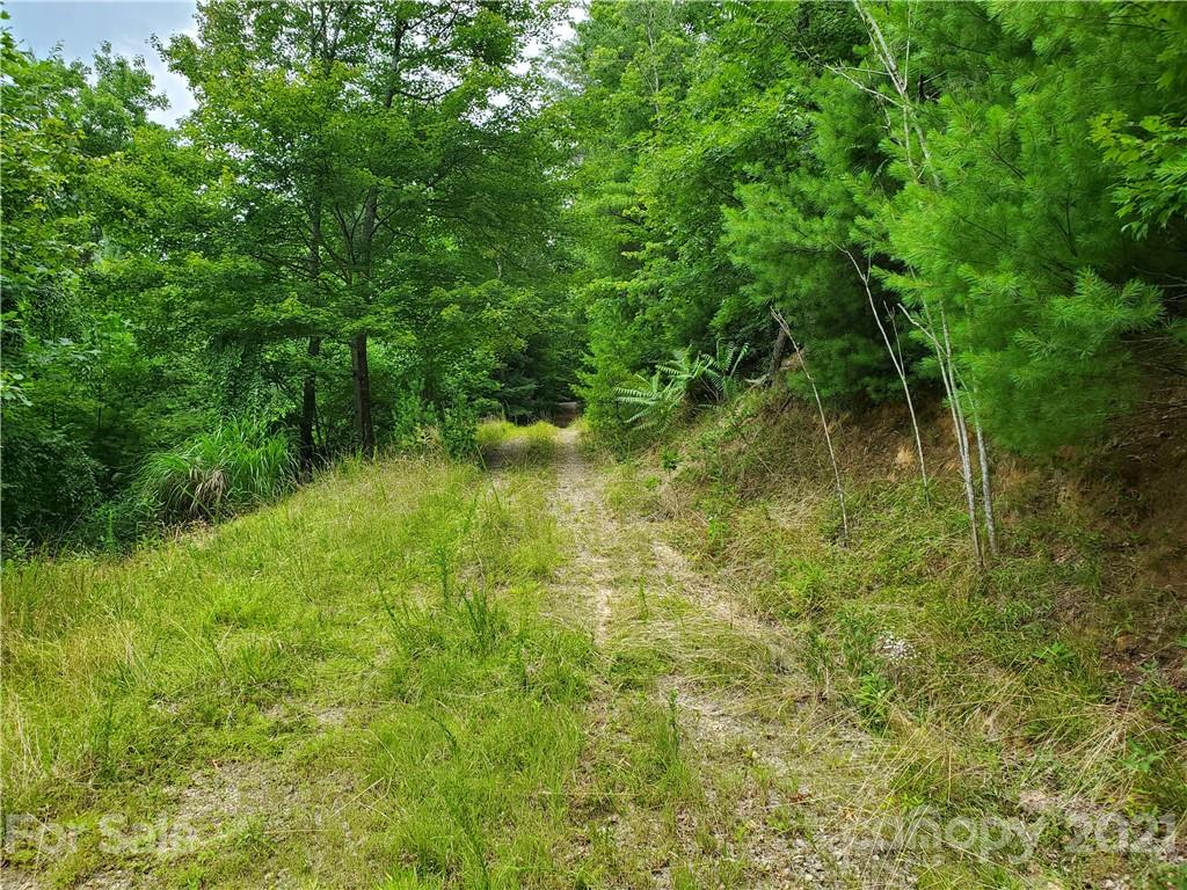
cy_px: 445
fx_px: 892
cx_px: 594
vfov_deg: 53.1
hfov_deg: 67.3
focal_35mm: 26
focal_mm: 4.3
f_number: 2.4
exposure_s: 1/367
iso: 50
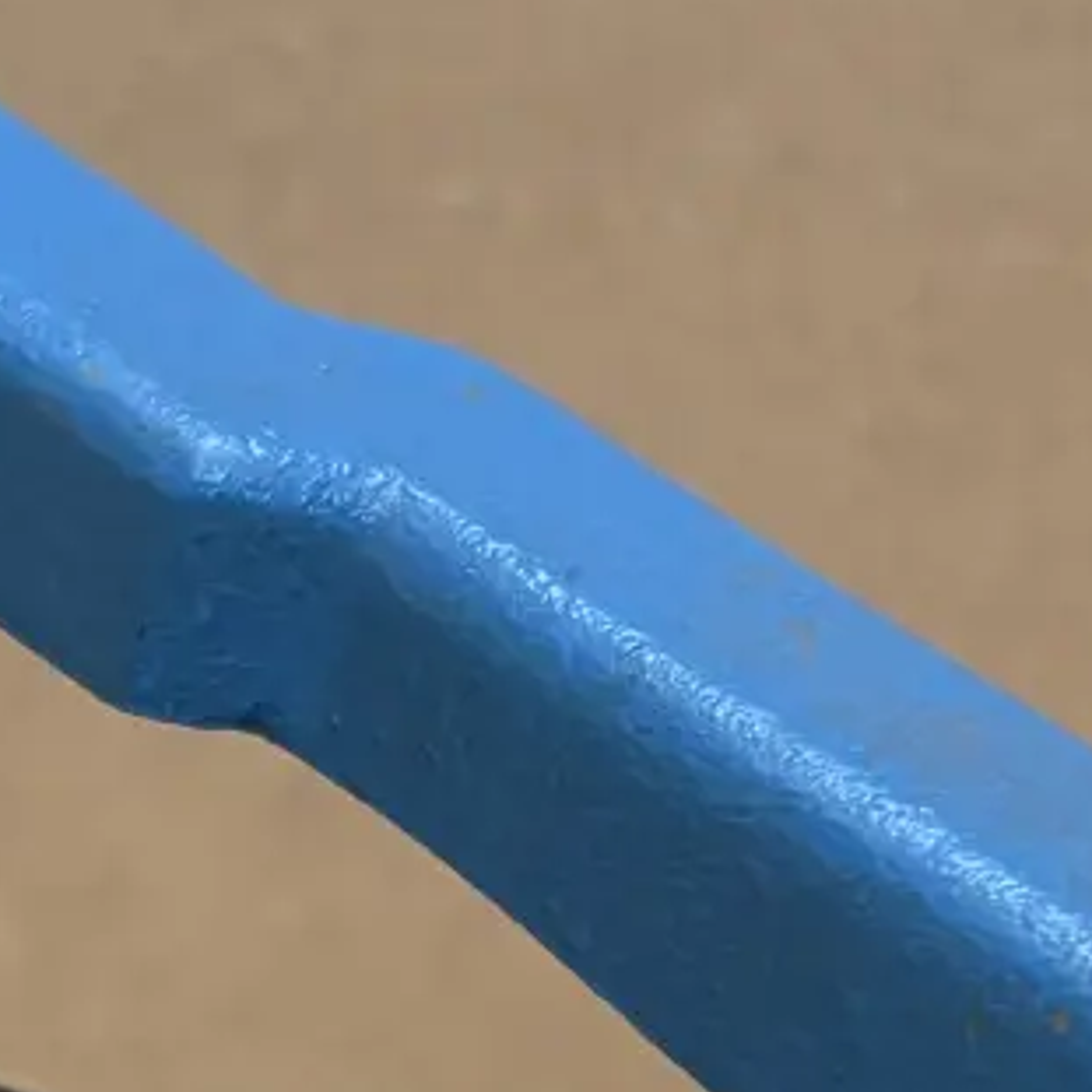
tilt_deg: -21.4
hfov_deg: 12.1
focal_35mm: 142
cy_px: 1419
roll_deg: +1.3
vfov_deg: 12.0
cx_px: -133
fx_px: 5068
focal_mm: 5.96
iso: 200
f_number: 1.6
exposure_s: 1/60
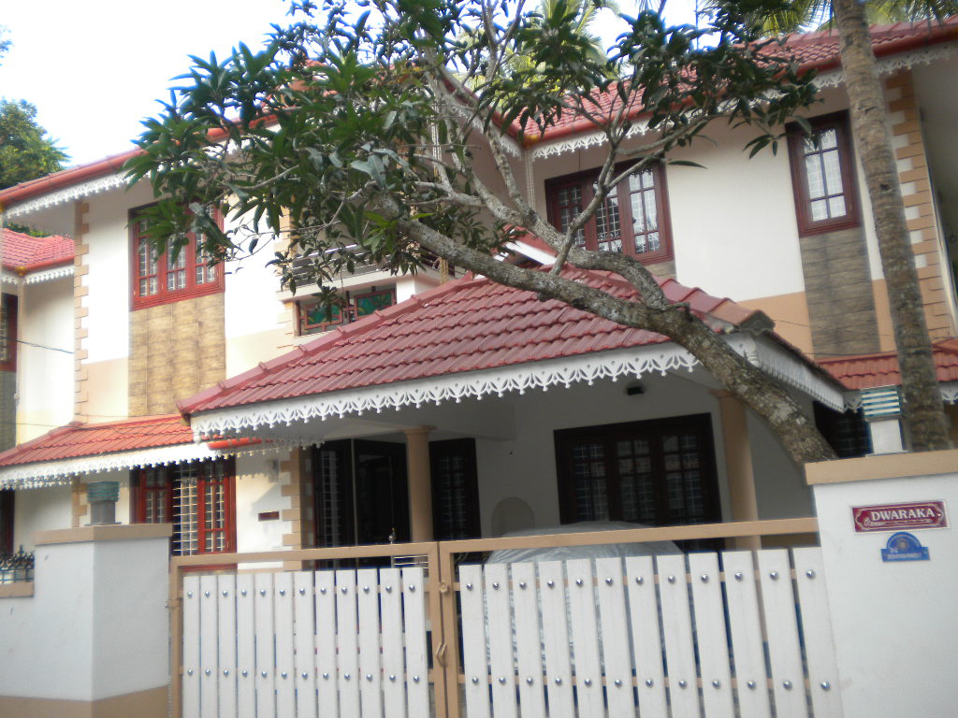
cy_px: 359
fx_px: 969
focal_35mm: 35
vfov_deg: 40.7
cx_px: 479
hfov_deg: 52.6
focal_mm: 6.3
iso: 113
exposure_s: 1/128
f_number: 3.1
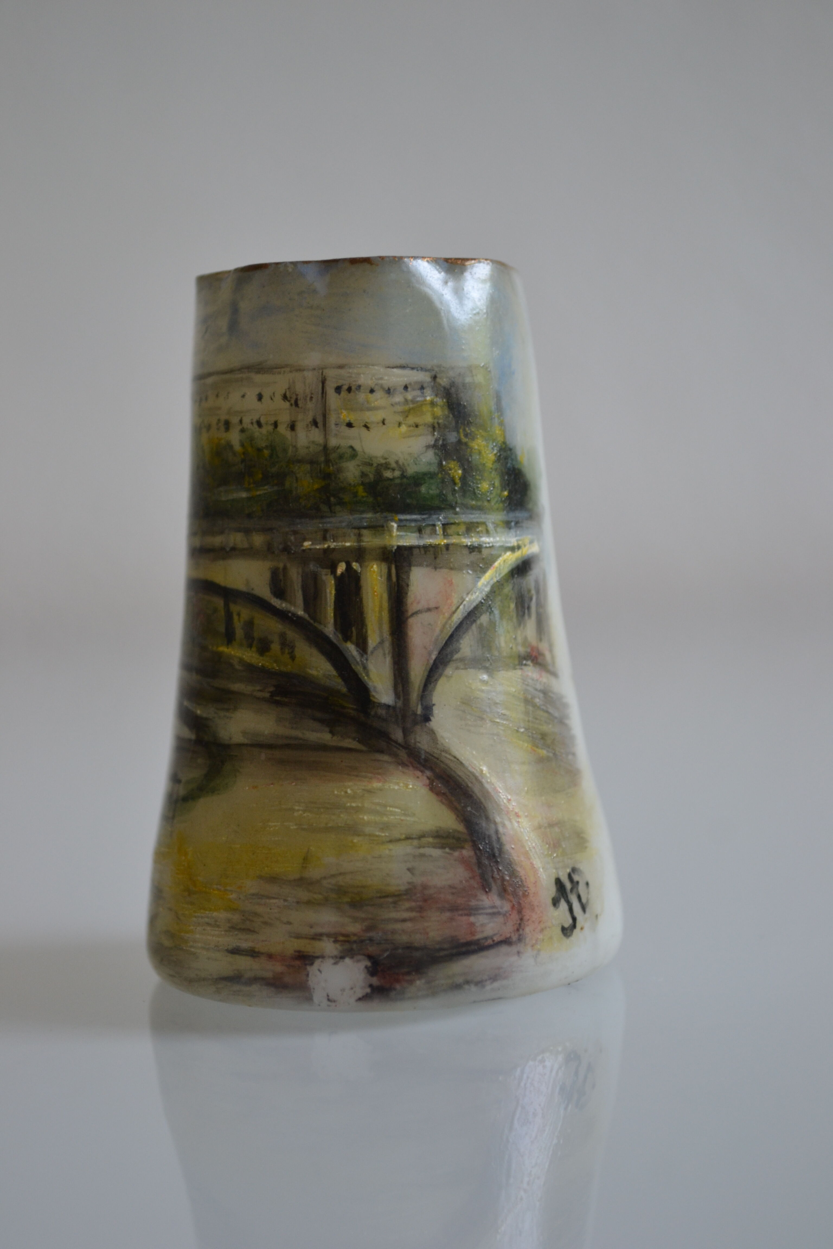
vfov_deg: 30.5
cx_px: 416
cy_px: 624
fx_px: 2291
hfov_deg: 20.6
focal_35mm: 66
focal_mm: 44
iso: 400
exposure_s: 1/60
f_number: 5.3
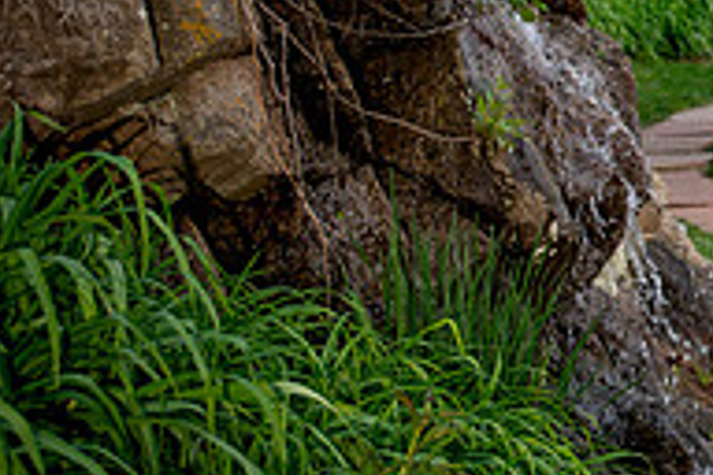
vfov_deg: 11.9
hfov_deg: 16.6
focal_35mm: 114
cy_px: -17
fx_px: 2258
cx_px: 1017
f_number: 2.8
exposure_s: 1/200
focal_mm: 35
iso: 160
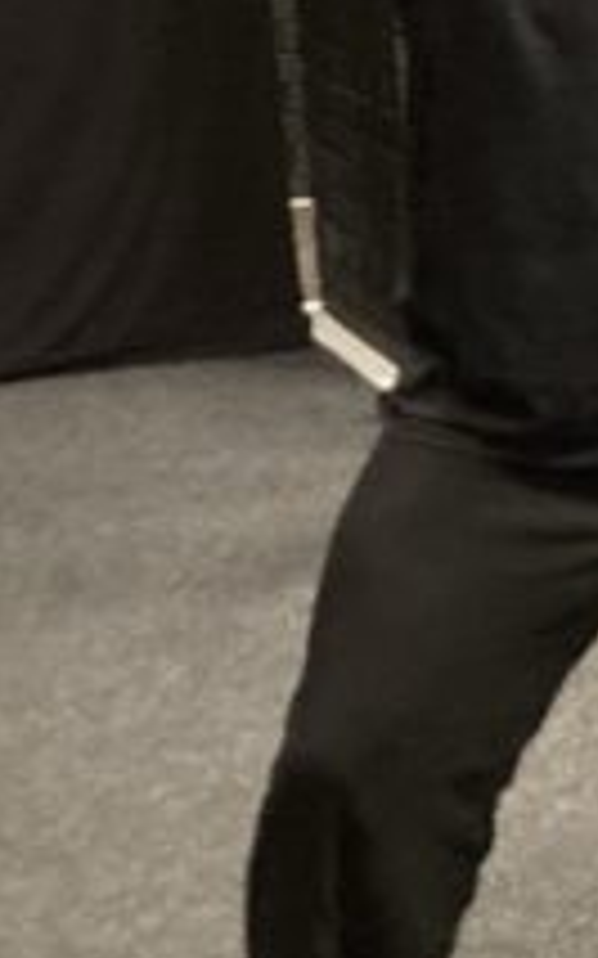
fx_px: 3731
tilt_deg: -10.8
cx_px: 1857
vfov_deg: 14.6
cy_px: 270
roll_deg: +0.1
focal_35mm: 143
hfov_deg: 7.8
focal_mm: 3.99
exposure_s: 1/30
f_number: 1.8
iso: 640
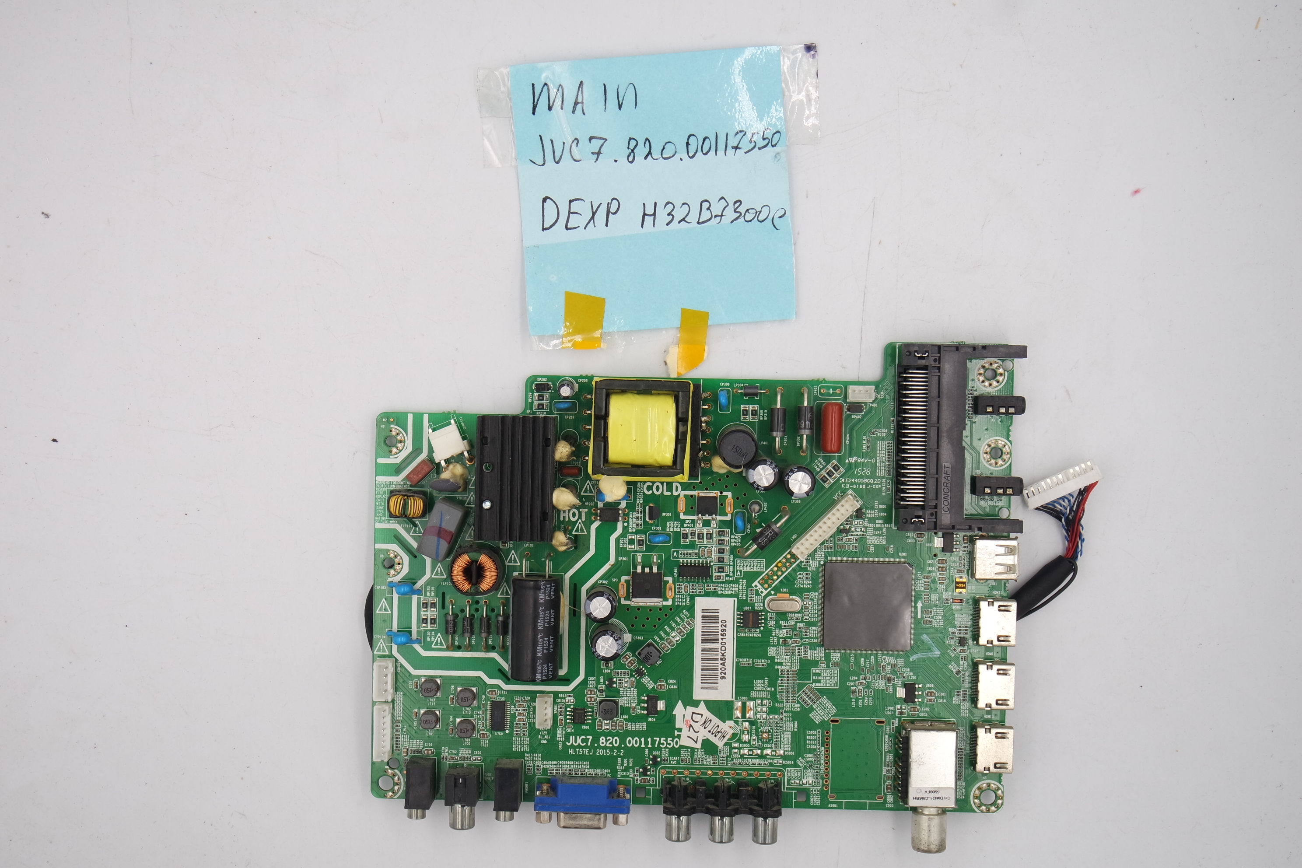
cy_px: 434
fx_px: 1555
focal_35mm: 43
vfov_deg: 31.2
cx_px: 651
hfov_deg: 45.4
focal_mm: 16
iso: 160
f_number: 5.6
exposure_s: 1/100
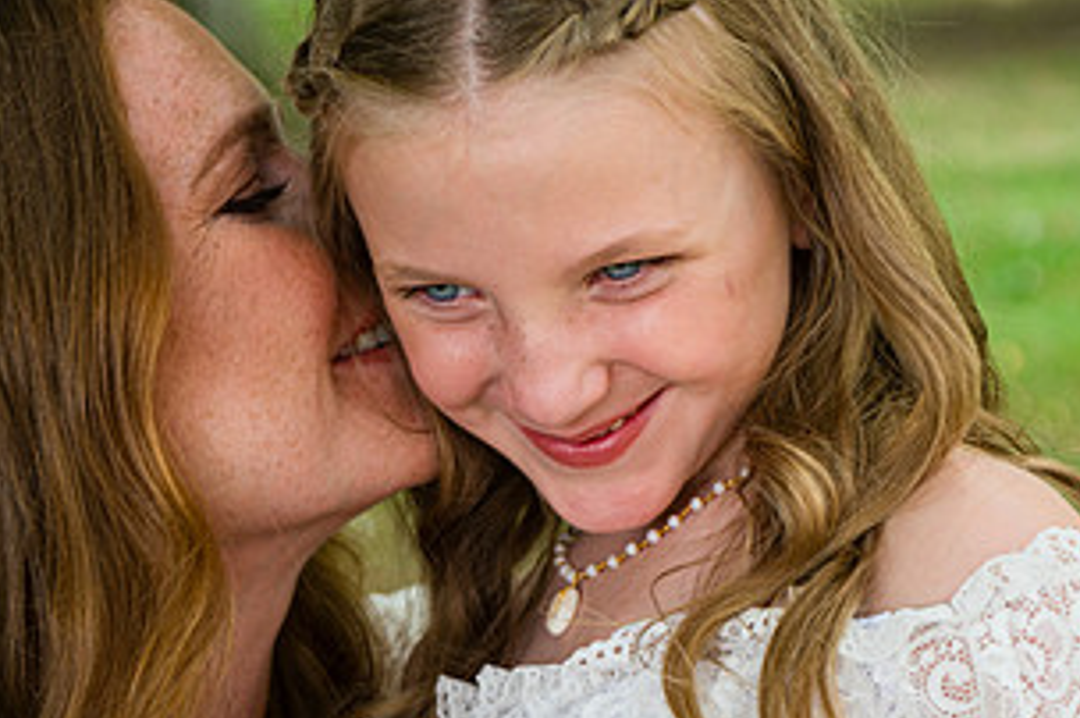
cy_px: 309
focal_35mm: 103
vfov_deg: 13.3
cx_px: 732
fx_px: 3087
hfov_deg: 19.8
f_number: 4
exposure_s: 1/160
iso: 250
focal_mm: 54
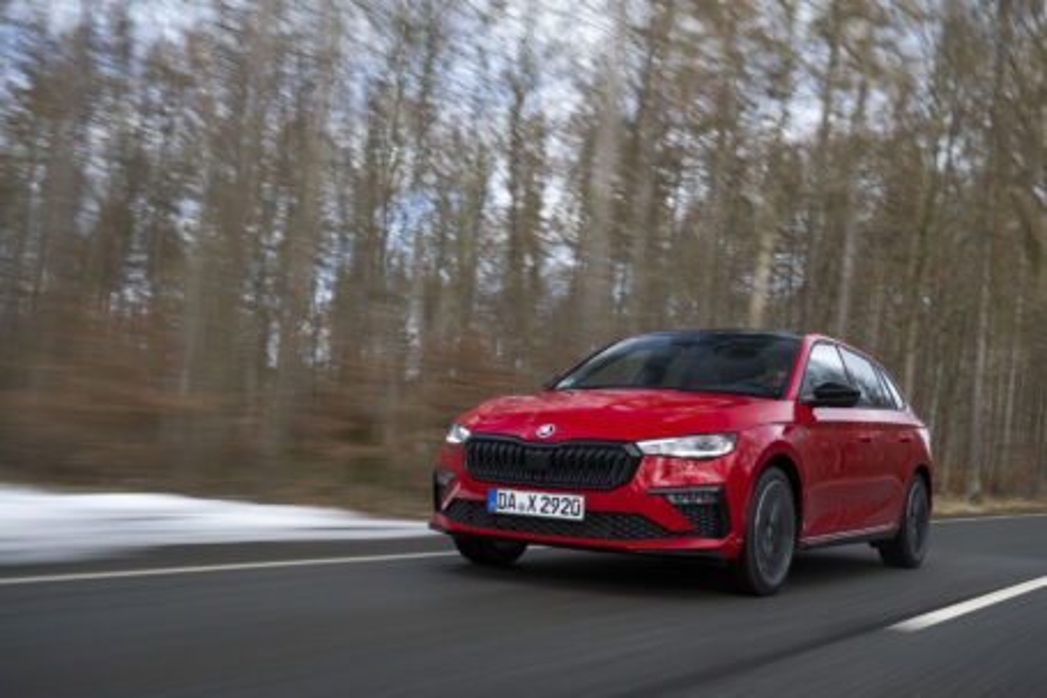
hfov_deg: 45.4
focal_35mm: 43
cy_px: 349
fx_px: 1250
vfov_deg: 31.2
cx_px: 524
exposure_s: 1/20
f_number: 5.6
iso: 32
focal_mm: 43
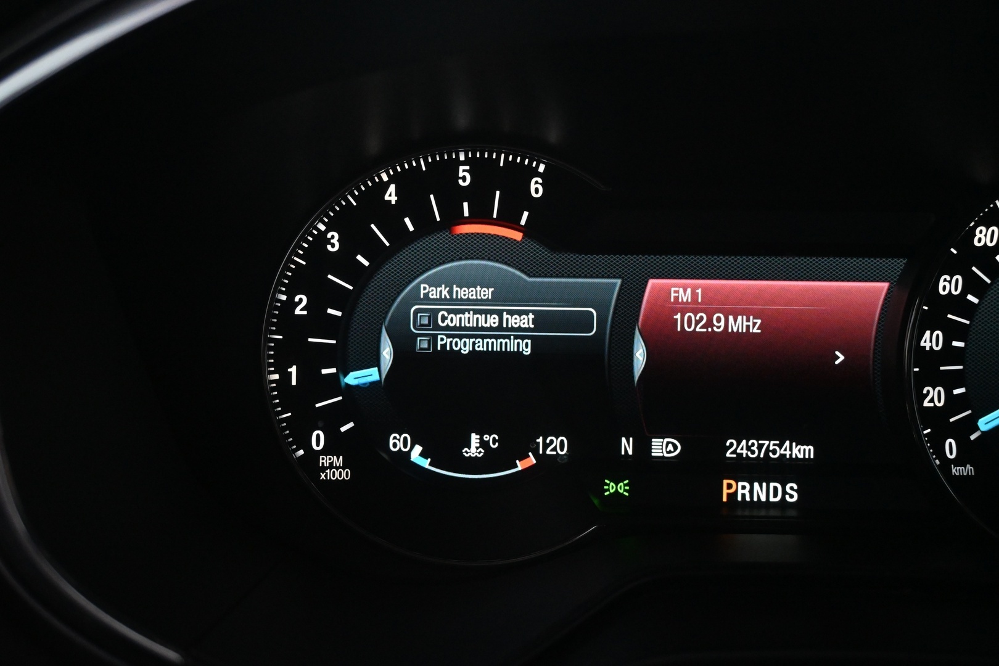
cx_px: 500
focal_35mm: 37
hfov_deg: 52.2
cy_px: 333
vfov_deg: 36.2
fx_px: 1020
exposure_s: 1/100
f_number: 5
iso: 4000
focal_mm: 24.5
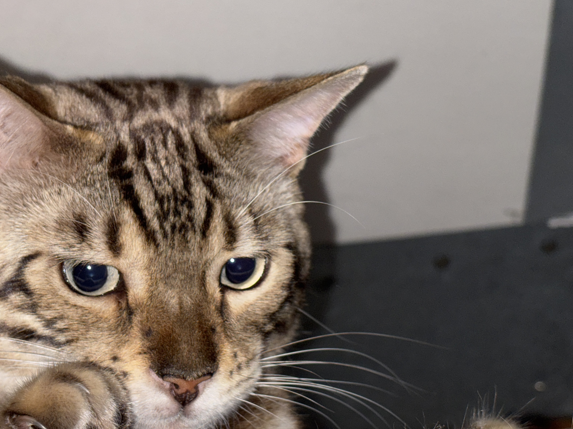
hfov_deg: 28.1
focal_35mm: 69
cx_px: 230
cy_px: 266
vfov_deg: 21.3
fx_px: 1142
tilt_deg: +50.6
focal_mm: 5.96
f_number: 1.6
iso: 40
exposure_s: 1/4
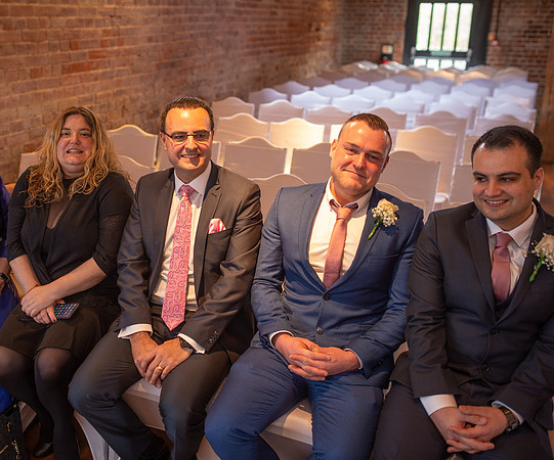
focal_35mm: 40
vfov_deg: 37.8
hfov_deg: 44.4
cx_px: 207
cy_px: 230
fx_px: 673
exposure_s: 1/125
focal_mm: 35
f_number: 2.5
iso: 1000
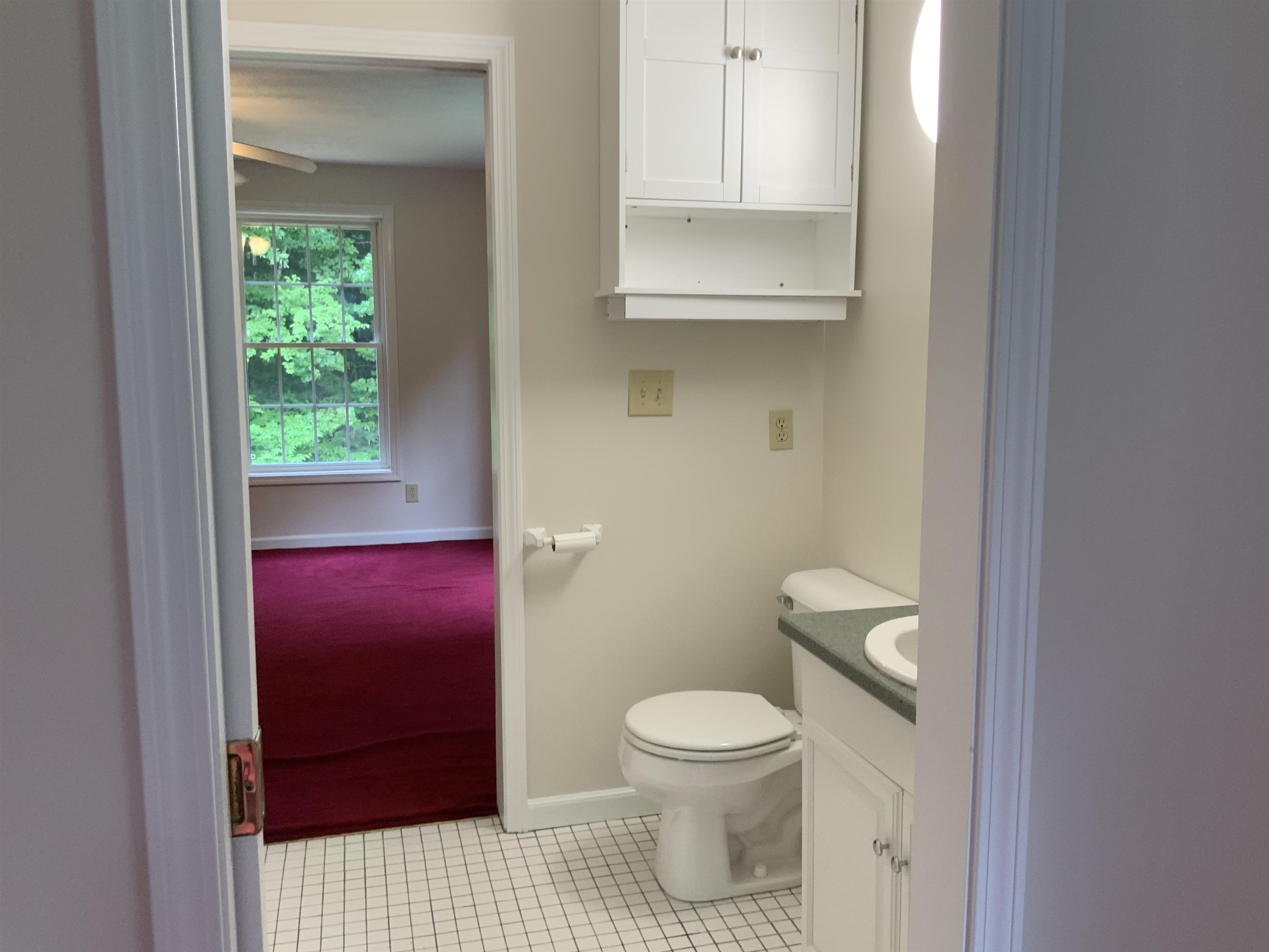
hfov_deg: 61.7
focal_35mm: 29
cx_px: 634
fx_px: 1063
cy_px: 476
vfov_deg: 48.2
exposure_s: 1/60
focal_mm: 3
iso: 64
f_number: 1.8
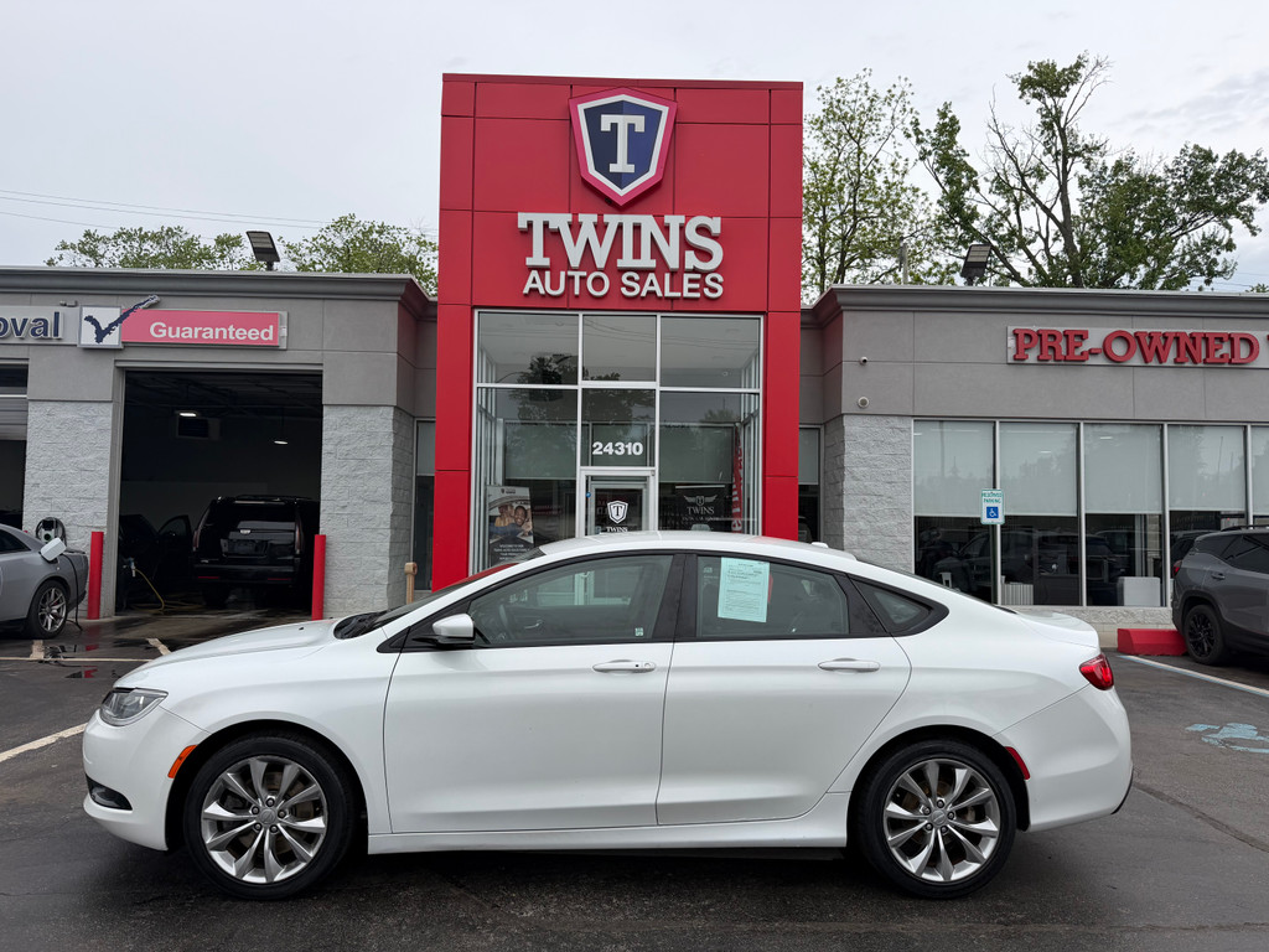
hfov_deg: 71.6
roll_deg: -0.6
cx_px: 634
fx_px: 880
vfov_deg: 56.8
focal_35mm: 24
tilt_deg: +3.2
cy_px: 476
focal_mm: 6.76
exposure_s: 1/3425
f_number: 1.78
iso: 80
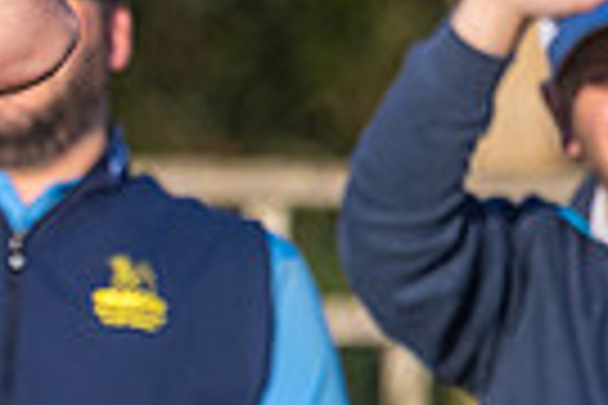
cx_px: -737
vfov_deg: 0.6
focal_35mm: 2146
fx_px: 36241
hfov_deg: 1.0
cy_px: 108
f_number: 4
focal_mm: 300
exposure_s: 1/1250
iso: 160
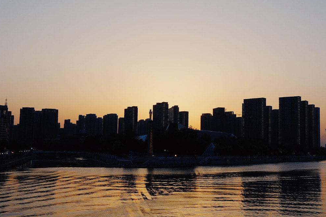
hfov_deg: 43.6
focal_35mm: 45
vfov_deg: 29.8
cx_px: 174
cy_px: 109
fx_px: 407
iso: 125
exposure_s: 1/250
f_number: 5.6
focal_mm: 10.4
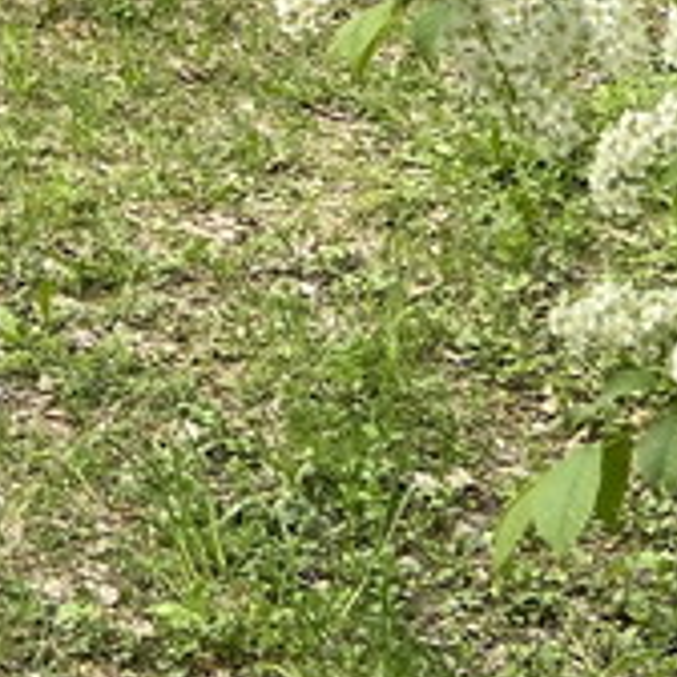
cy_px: -459
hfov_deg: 12.3
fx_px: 2899
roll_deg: -0.7
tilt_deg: -10.1
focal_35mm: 131
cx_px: -524
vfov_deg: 12.4
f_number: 1.8
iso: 32
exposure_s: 1/633
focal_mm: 4.25
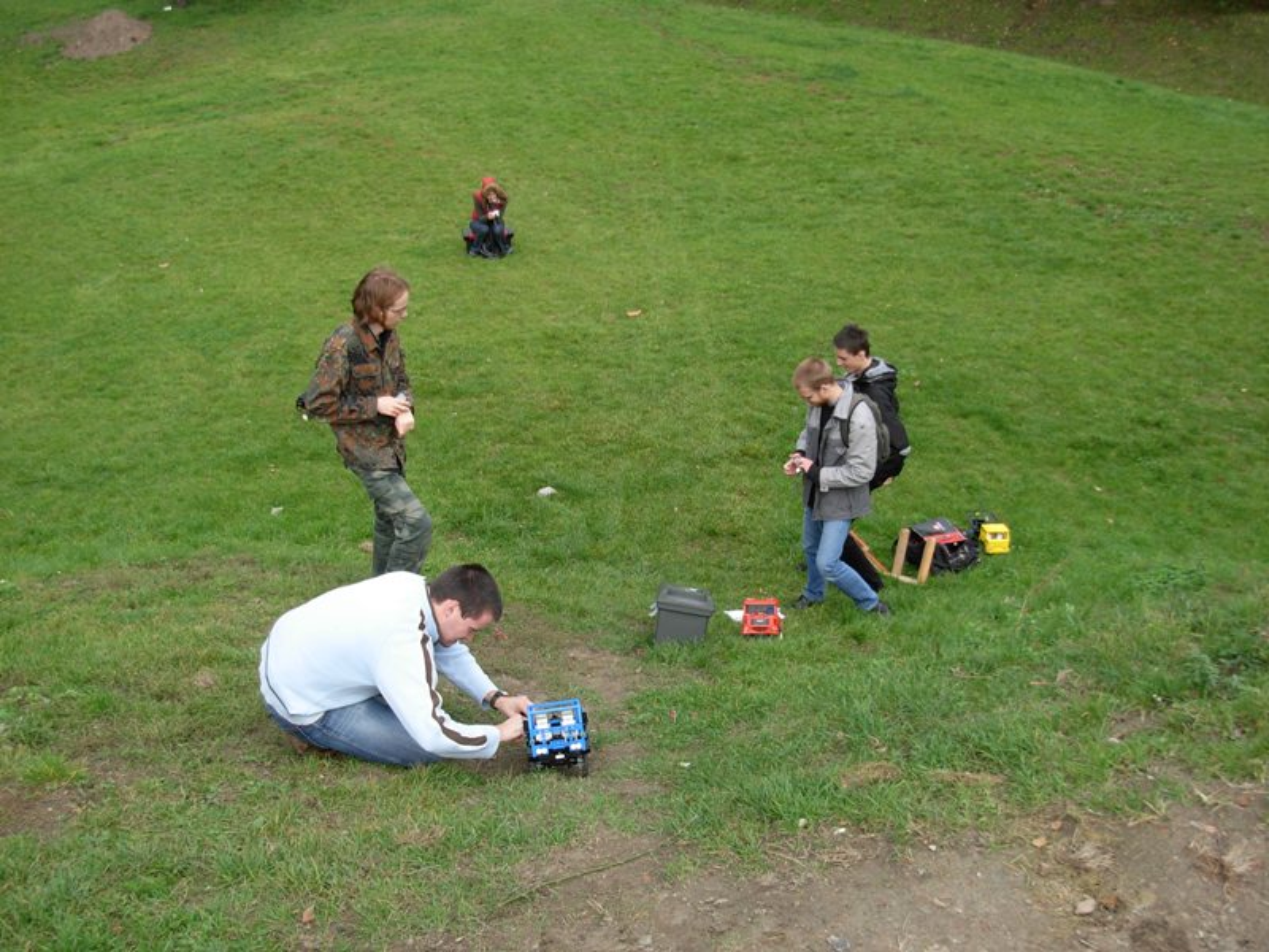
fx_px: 1393
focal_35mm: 38
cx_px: 634
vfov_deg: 37.7
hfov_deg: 49.0
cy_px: 476
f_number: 2.9
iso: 79
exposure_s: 1/352
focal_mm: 6.3
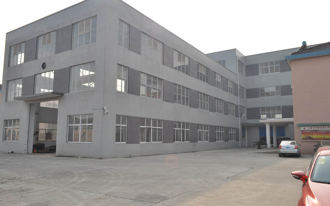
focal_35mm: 28
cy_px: 110
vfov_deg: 44.5
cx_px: 167
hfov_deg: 66.5
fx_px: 252
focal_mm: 18
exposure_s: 1/160
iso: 250
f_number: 13
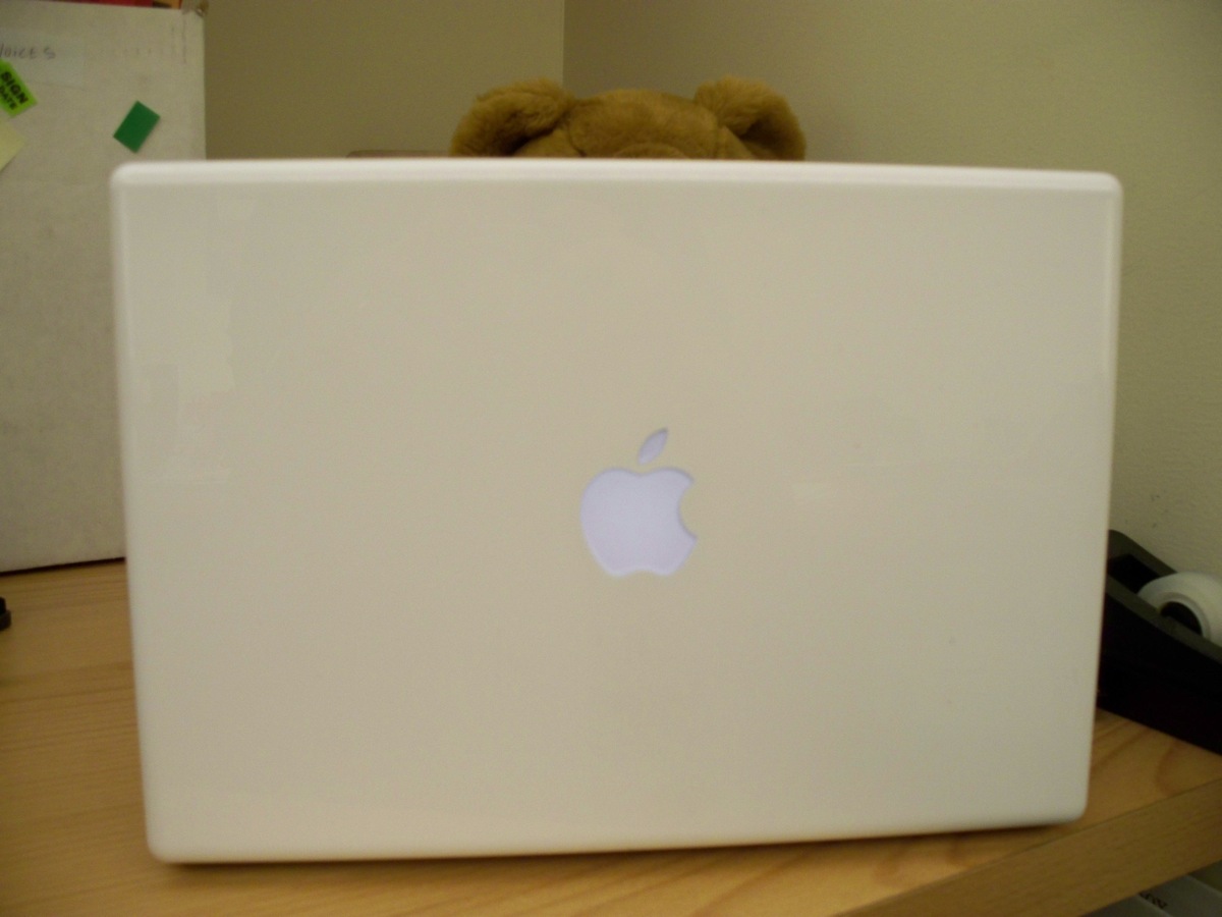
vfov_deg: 40.7
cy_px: 458
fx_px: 1236
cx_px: 611
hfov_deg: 52.6
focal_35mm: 35
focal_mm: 7.54
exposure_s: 1/30
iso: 200
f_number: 2.8
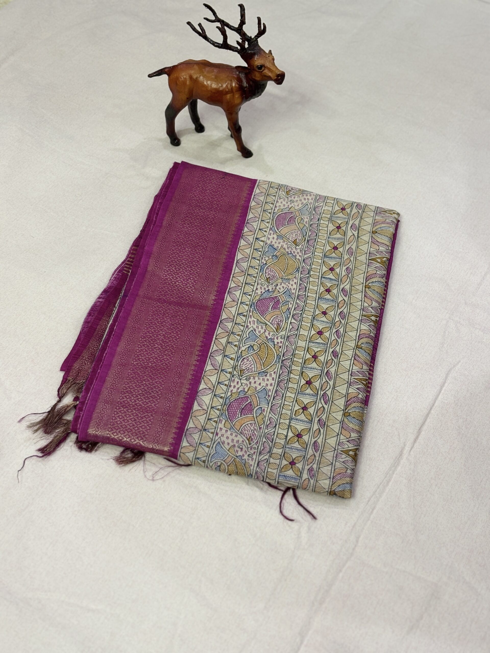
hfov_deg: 28.0
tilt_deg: -50.1
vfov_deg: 36.8
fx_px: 981
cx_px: 245
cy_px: 326
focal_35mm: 52
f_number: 1.6
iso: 125
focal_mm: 5.96
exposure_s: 1/50
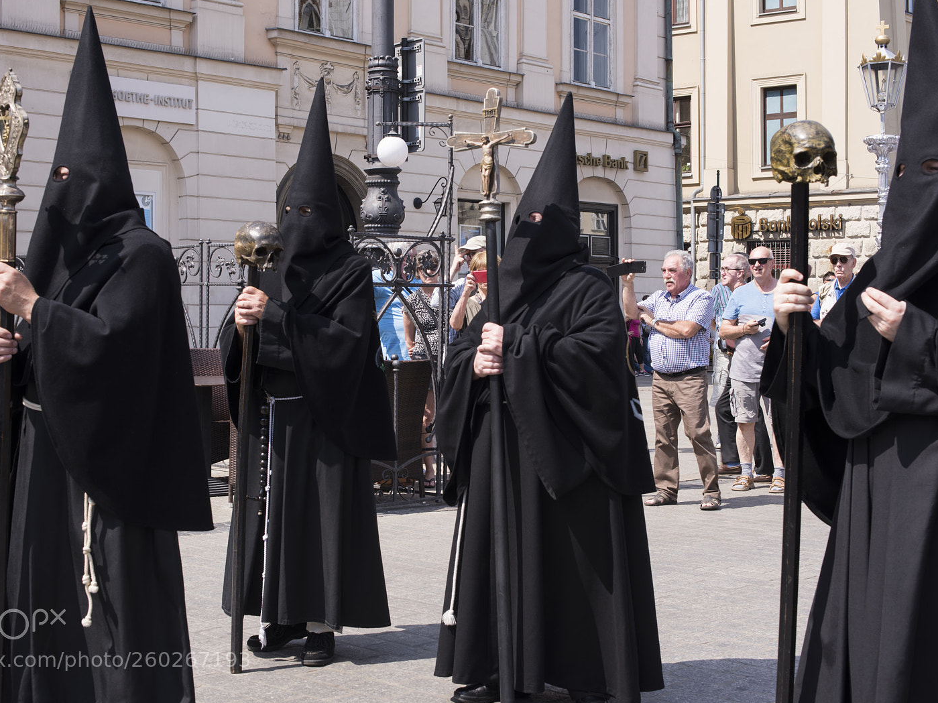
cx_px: 436
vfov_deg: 26.6
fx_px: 1490
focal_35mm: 55
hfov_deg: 34.9
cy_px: 355
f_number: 11
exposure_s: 1/100
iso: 100
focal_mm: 50
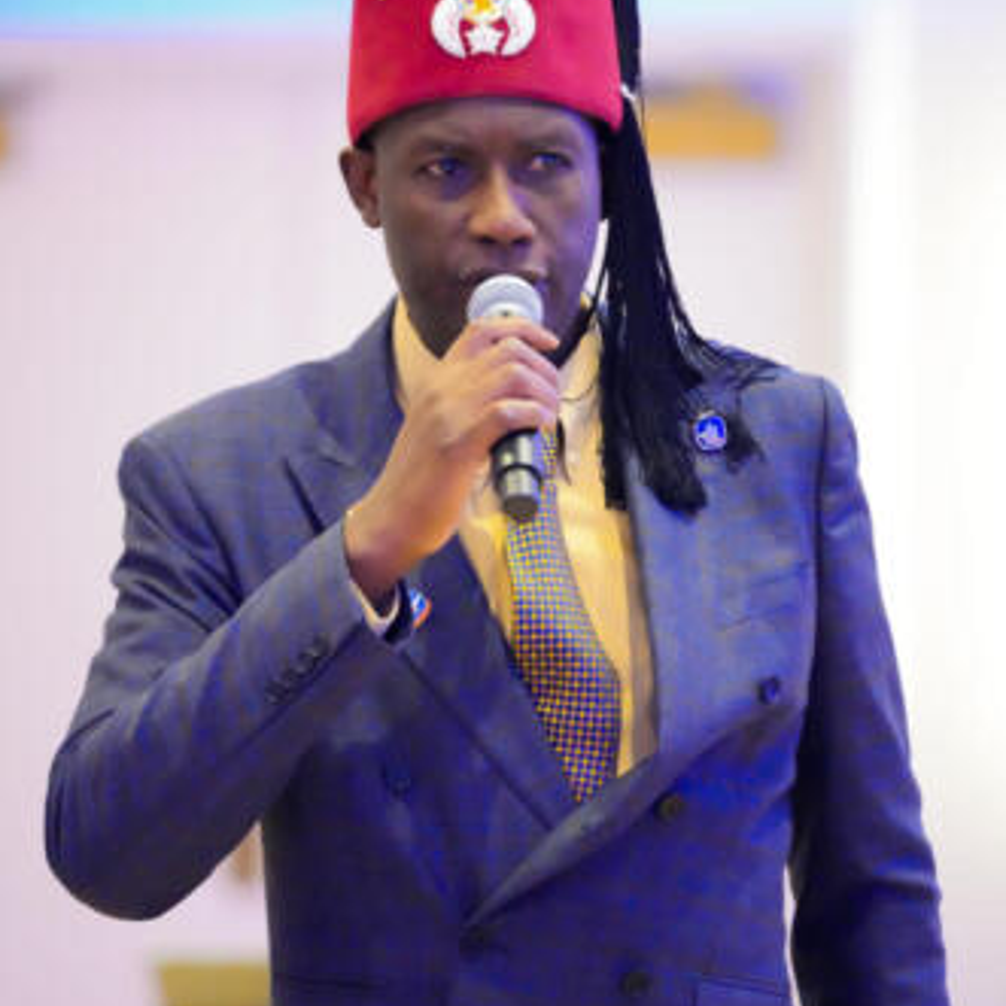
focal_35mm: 257
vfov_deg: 6.8
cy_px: 444
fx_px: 8450
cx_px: 503
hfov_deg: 6.8
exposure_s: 1/200
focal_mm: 200
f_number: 2.8
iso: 12800
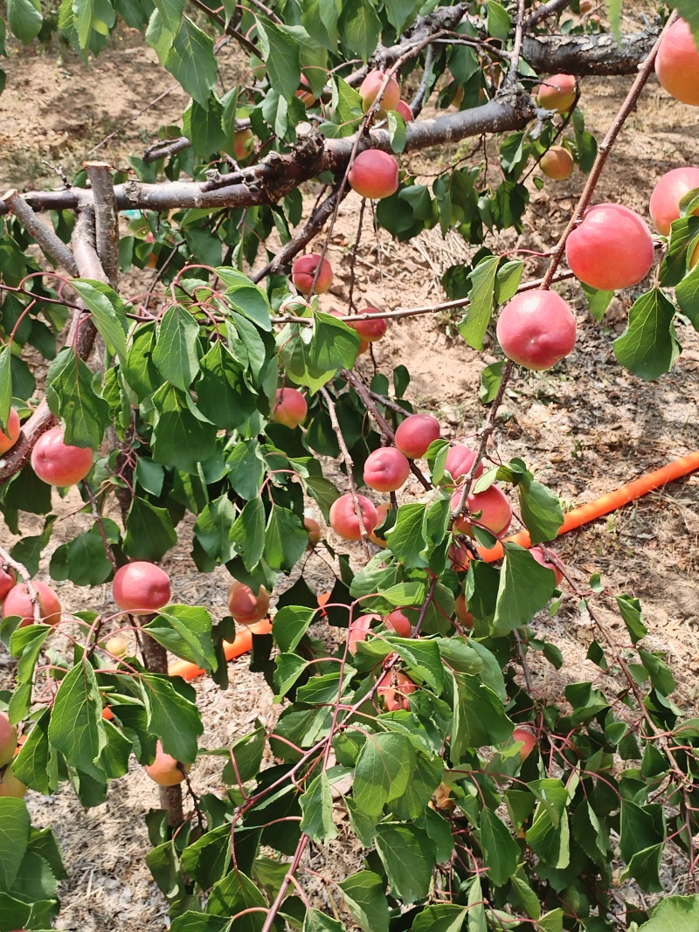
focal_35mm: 35
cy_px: 466
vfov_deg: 52.6
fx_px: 943
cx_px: 350
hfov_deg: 40.7
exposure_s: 1/295
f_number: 1.8
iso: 100
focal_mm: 4.25
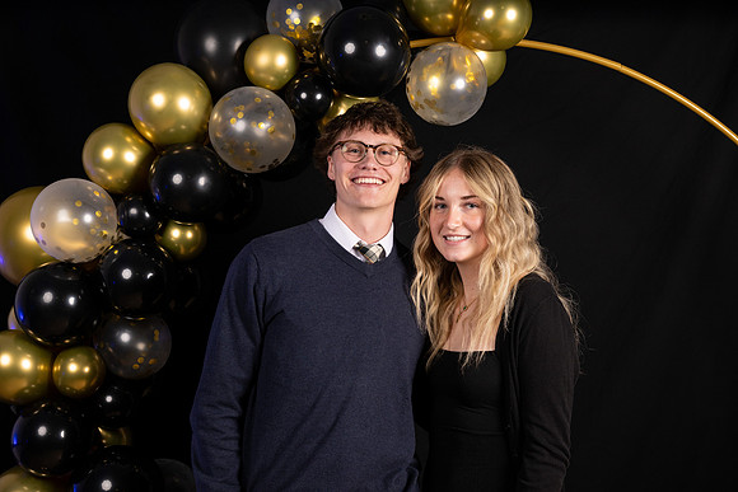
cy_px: 246
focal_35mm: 52
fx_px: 1066
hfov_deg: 38.2
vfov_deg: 26.0
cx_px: 369
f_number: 4.5
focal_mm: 52
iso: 320
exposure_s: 1/250
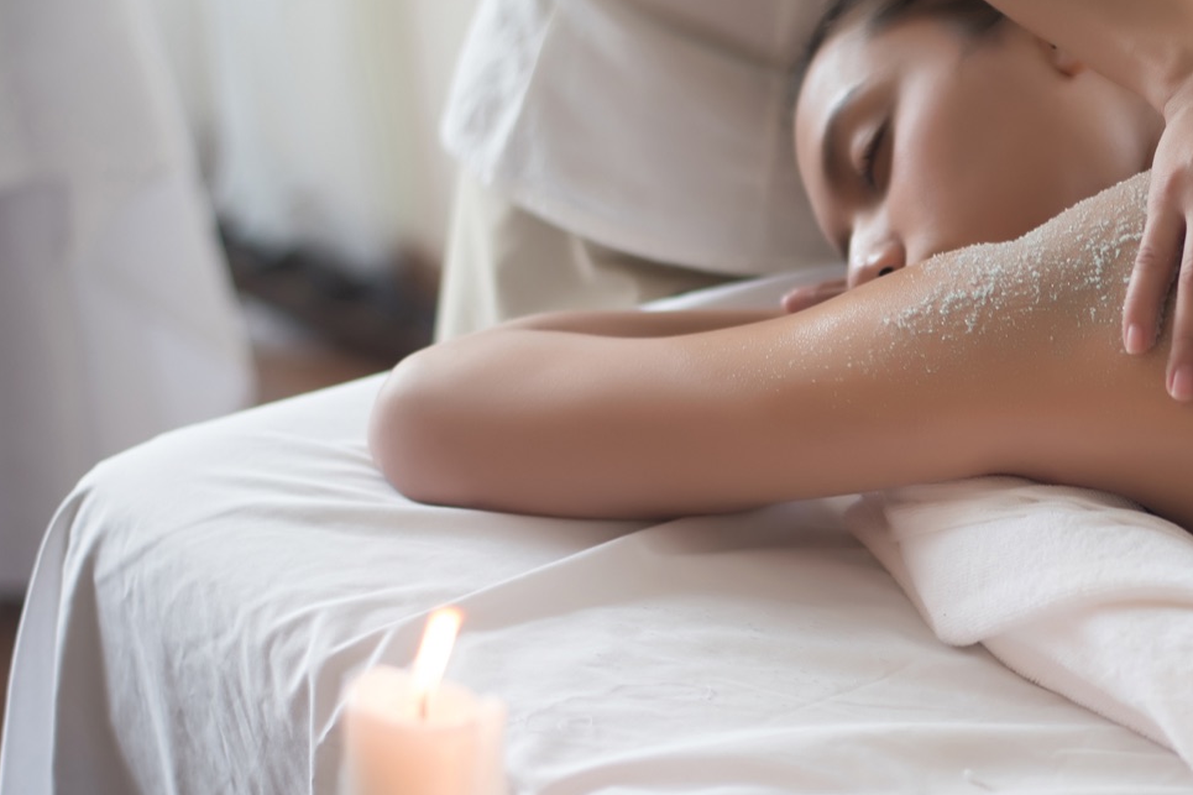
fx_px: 3777
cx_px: 1092
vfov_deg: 12.0
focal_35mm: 114
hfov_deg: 17.7
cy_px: 524
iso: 200
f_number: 2
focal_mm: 50
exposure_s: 1/160
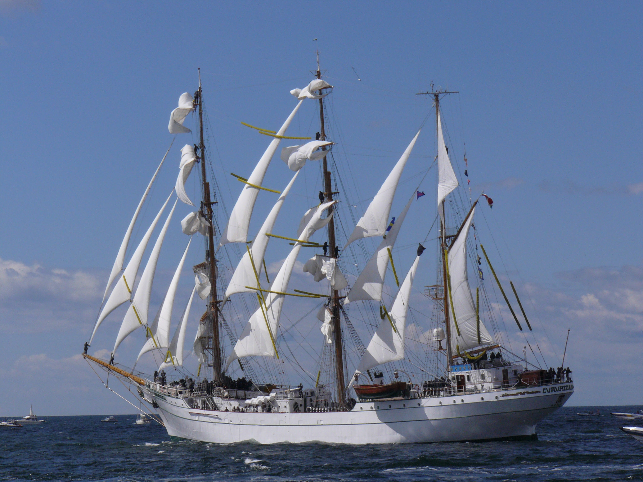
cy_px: 241
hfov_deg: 13.4
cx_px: 322
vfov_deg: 10.1
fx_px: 2731
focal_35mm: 147
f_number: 8
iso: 100
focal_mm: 24.6
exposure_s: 1/640
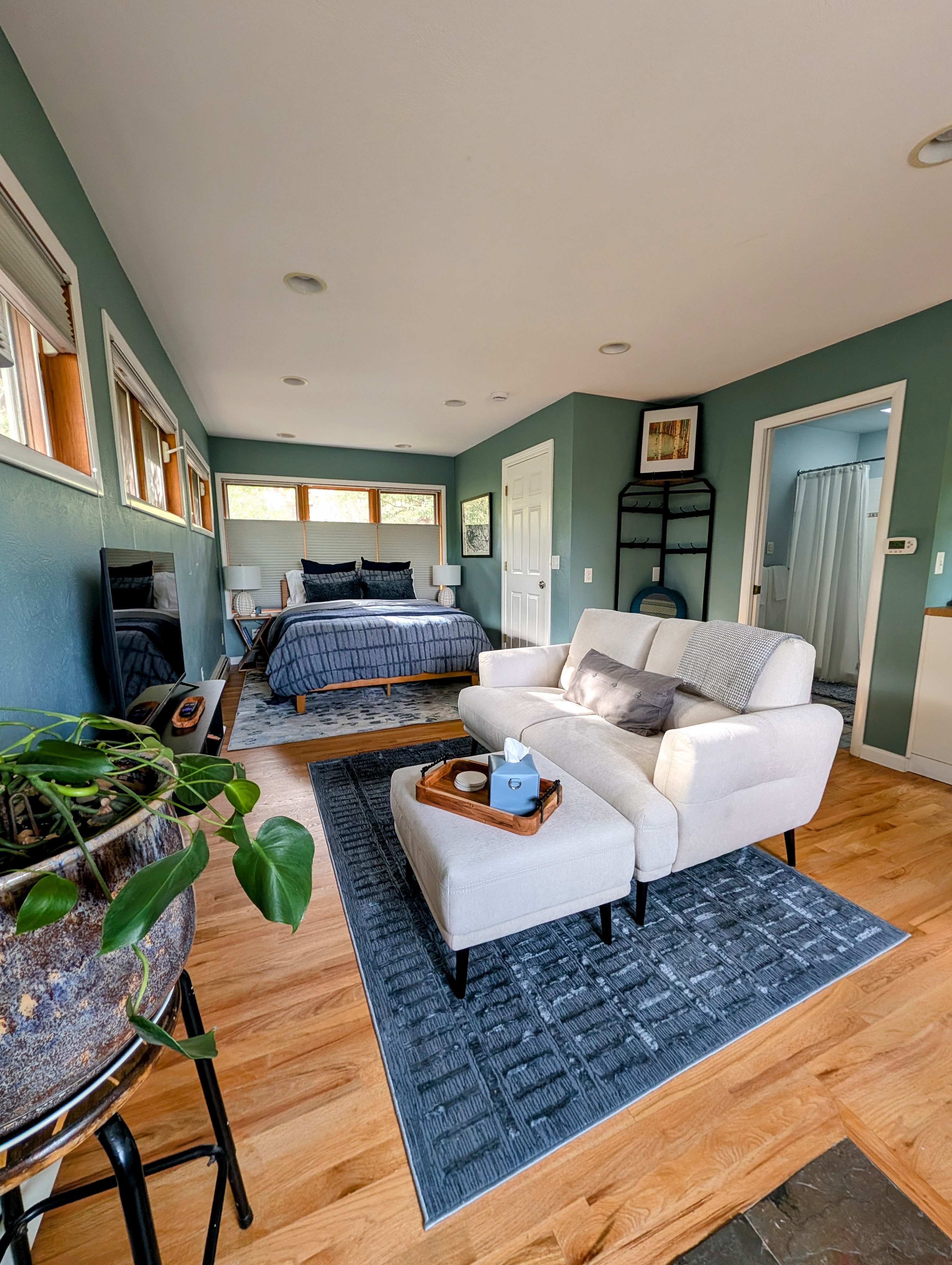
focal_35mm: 12
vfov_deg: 110.5
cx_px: 476
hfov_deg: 94.6
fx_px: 439
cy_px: 632
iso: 74
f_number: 1.7
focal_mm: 2.02
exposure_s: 1/24.2
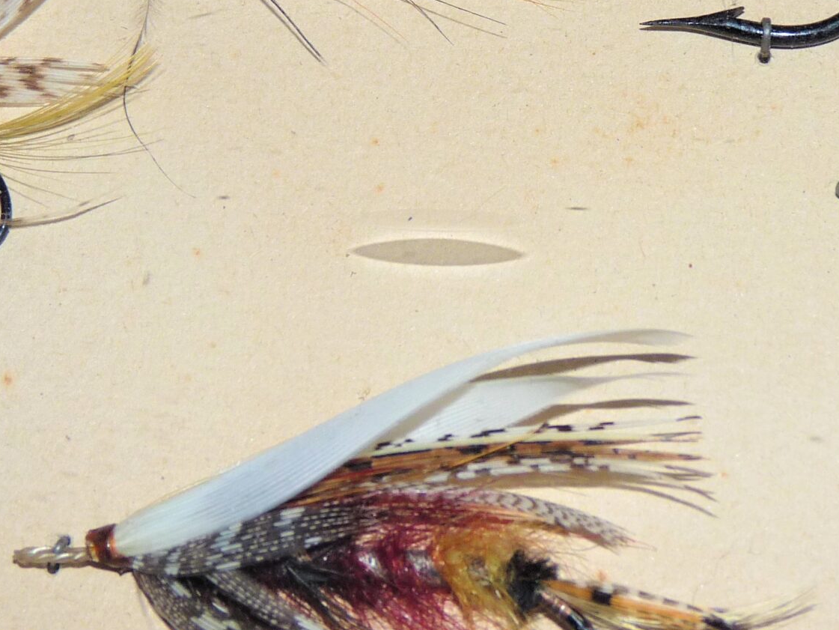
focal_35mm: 121
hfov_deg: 16.2
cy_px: 41
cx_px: 595
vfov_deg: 12.1
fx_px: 2933
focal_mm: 9.5
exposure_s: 1/30
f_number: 4
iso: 100
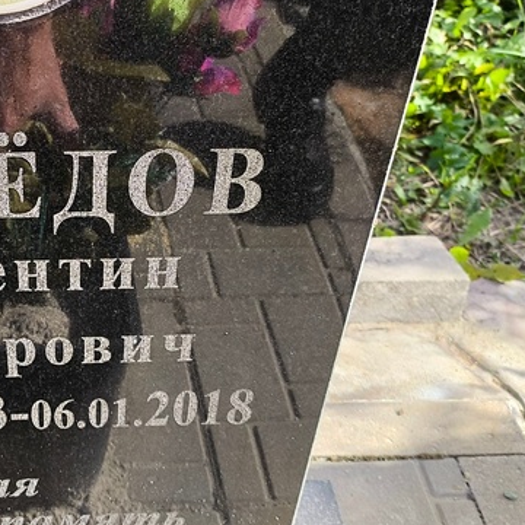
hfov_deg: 33.4
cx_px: 84
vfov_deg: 34.7
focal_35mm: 49
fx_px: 841
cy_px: 246
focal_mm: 4.71
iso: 50
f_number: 1.7
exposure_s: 1/618
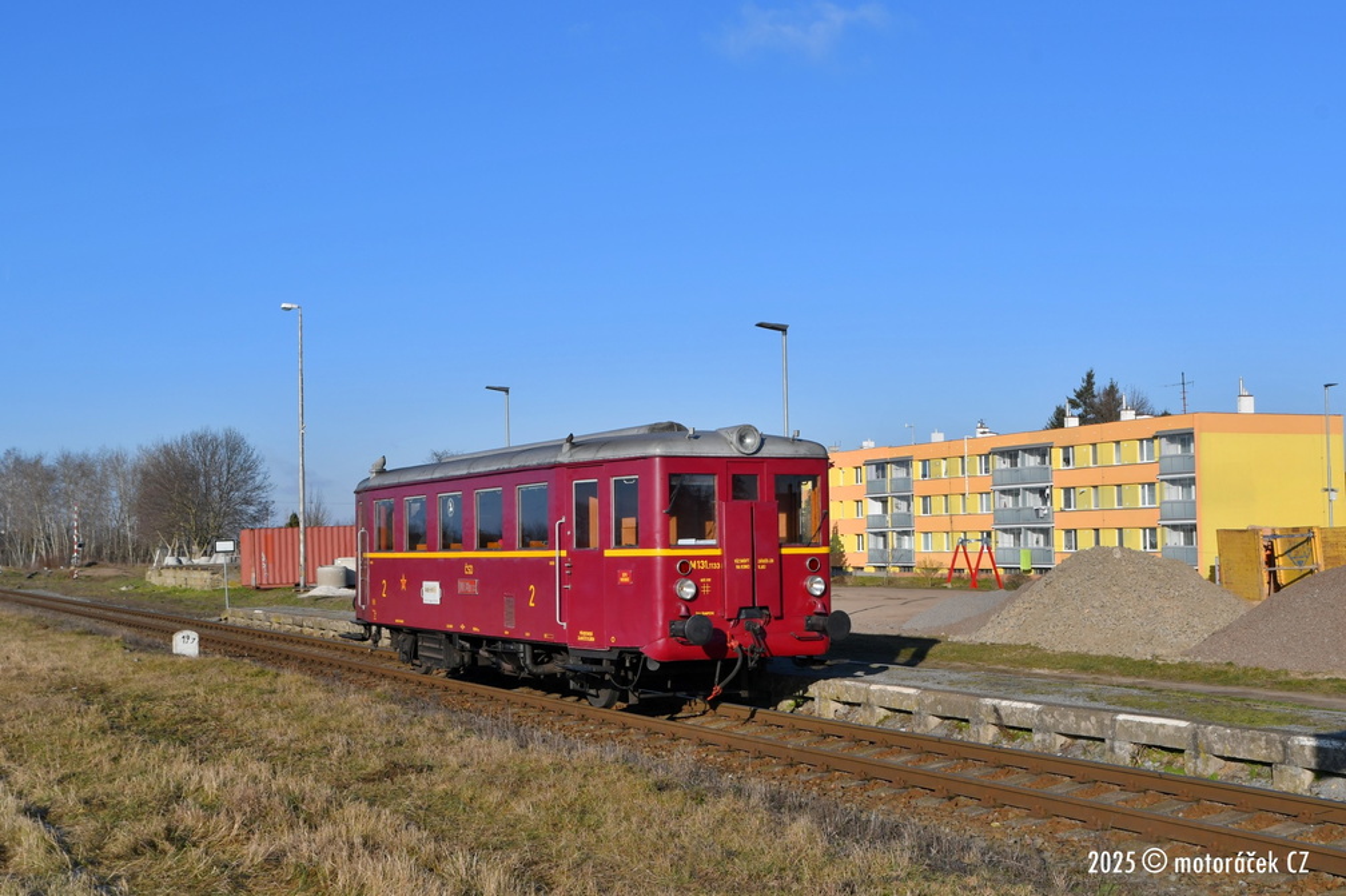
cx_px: 673
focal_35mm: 39
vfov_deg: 34.2
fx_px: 1457
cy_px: 448
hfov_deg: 49.6
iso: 200
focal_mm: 26
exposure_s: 1/400
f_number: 11
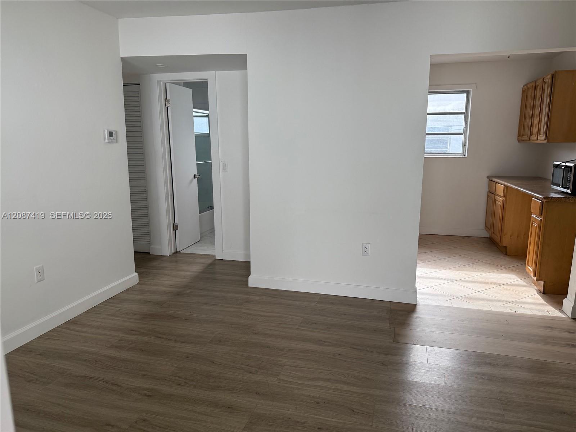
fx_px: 399
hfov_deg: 71.6
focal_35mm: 24
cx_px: 288
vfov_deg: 56.8
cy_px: 216
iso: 100
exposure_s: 1/355
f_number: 1.78
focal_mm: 6.76
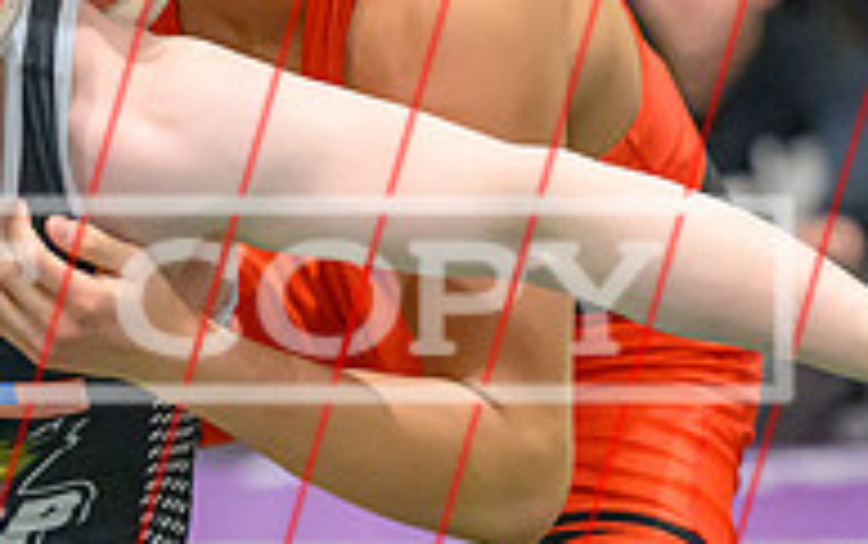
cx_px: 277
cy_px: 337
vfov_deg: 2.5
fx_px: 12714
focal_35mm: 537
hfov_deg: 3.9
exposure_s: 1/800
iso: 14400
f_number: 2.8
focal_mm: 135
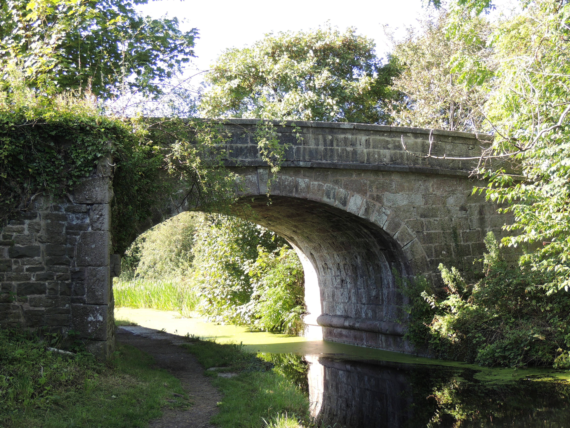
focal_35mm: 50
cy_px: 214
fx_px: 823
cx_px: 285
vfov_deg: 29.1
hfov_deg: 38.2
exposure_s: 1/100
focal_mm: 8.9
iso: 100
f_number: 3.6
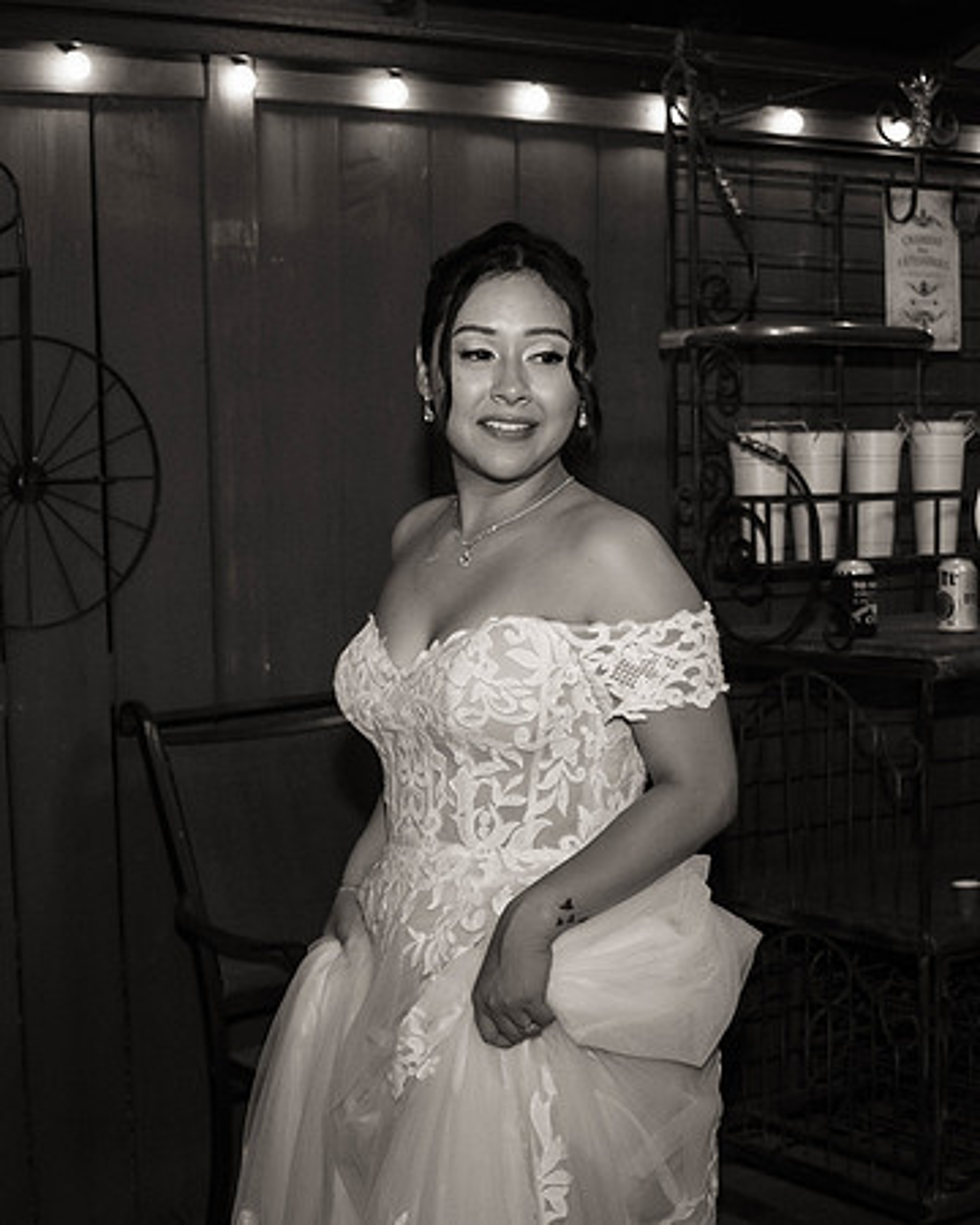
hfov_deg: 24.9
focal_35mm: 61
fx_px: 2221
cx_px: 422
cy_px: 745
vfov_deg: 30.7
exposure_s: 1/125
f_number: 2.8
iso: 2000
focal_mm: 25
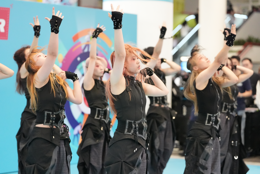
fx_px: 802
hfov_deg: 18.4
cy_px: 87
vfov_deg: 12.4
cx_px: 130
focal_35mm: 111
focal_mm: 111
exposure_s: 1/1250
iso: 8000
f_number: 2.8
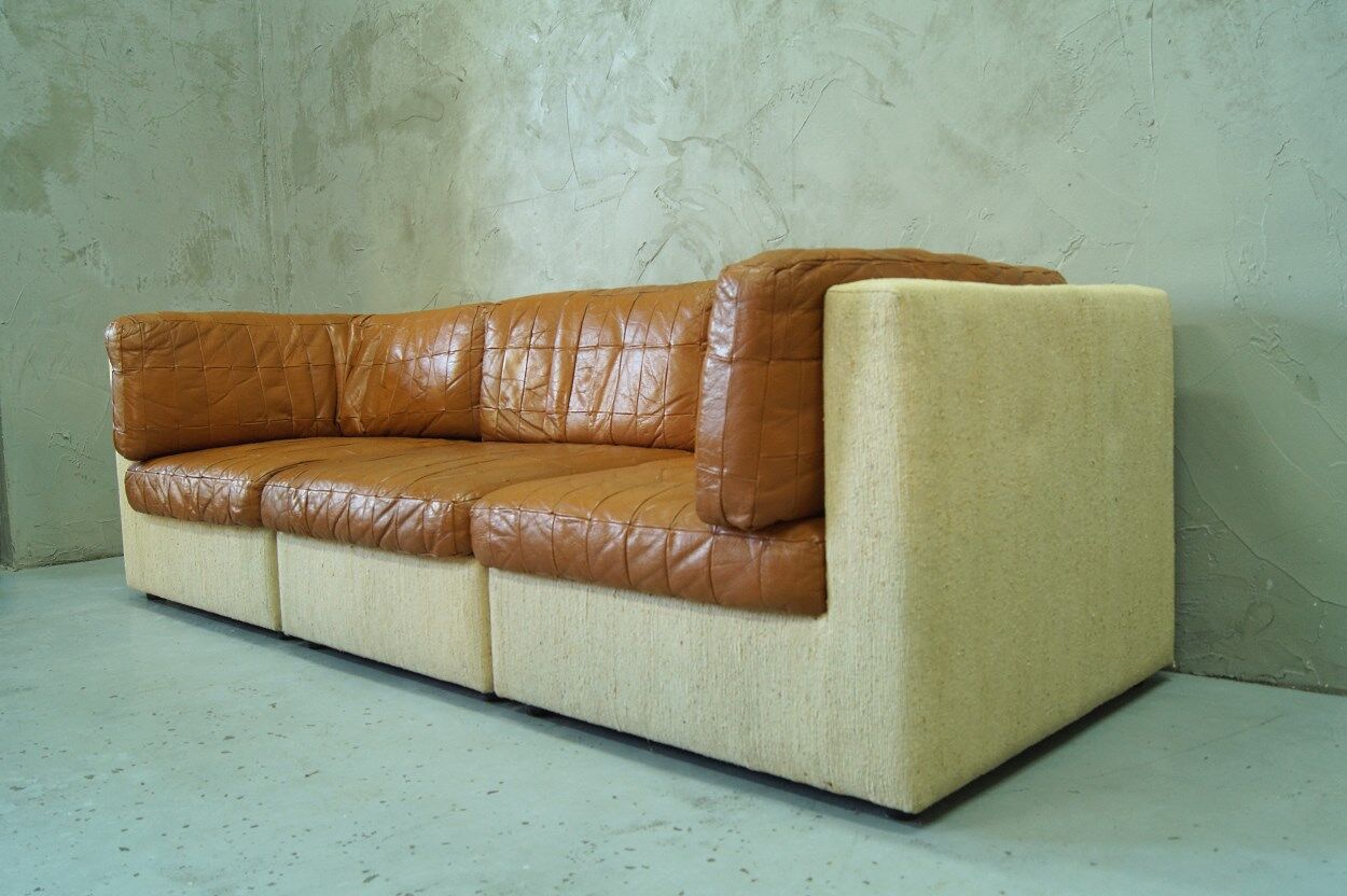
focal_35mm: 30
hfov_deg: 62.0
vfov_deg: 43.6
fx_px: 1122
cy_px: 448
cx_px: 674
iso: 400
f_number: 7.1
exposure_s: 1/8
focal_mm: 20
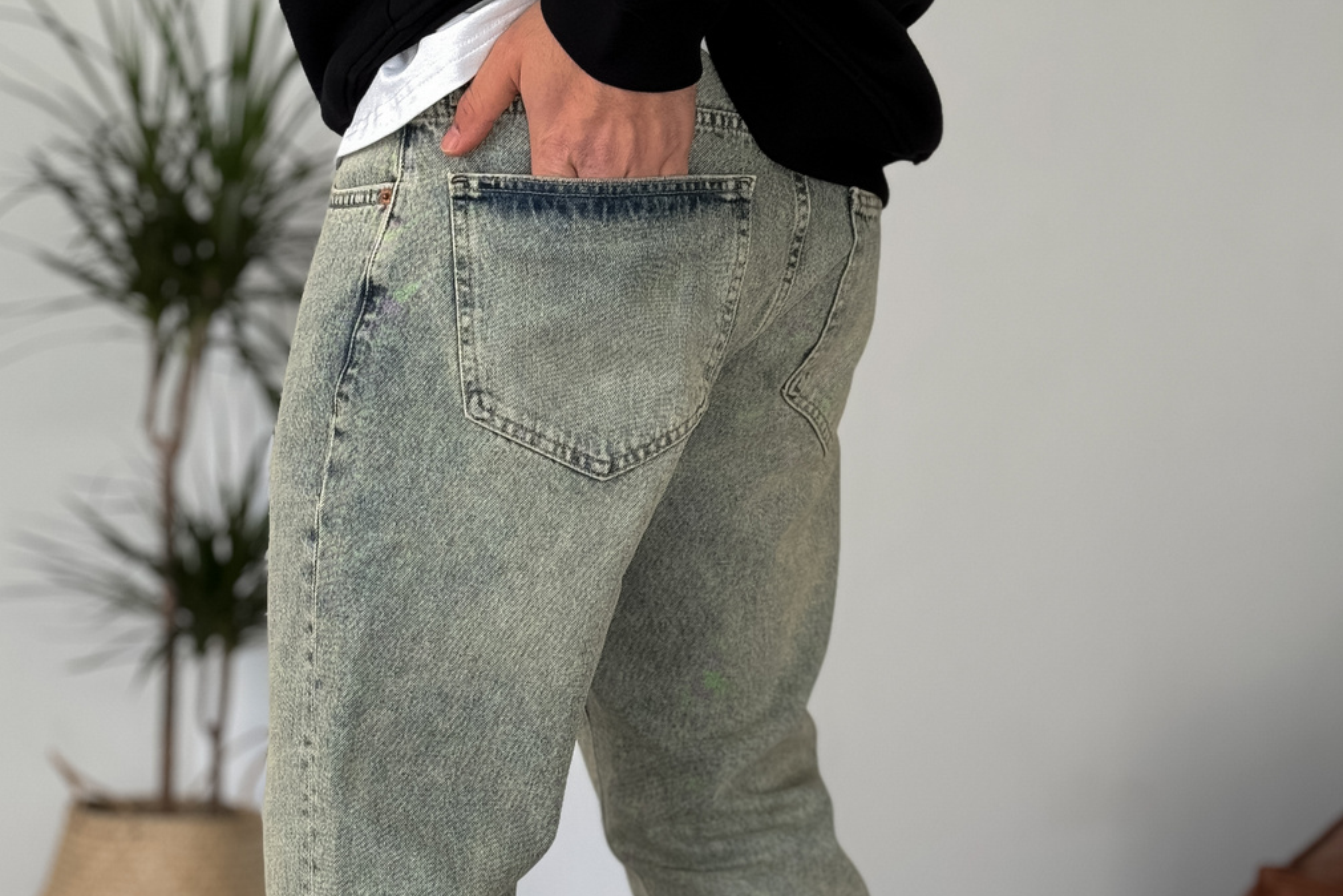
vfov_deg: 17.1
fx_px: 2947
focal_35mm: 79
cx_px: 575
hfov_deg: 25.6
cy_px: 786
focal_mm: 6.86
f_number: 1.8
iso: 64
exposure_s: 1/160
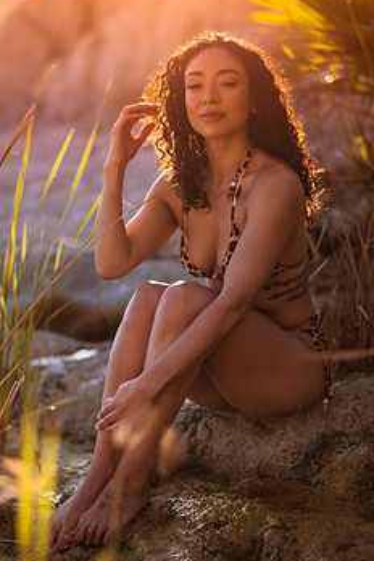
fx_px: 1169
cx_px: 164
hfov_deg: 18.2
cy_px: 316
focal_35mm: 75
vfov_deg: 27.0
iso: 100
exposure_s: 1/2500
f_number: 1.4
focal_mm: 58
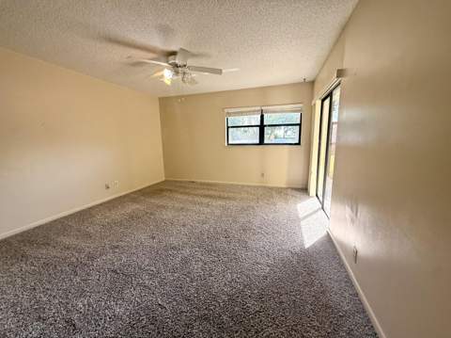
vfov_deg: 85.6
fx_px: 182
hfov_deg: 102.1
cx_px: 226
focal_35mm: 14
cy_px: 169
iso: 64
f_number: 2.2
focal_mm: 2.22
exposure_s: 1/223
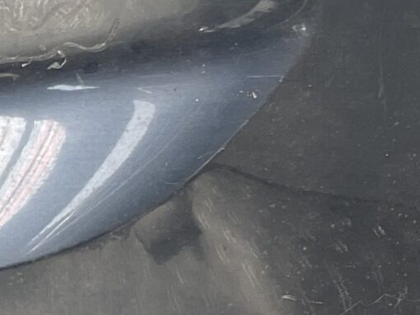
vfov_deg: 10.2
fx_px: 1759
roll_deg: +3.4
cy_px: 176
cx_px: -117
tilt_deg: -11.8
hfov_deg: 13.2
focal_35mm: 145
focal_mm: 3
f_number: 1.8
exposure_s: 1/127
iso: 16
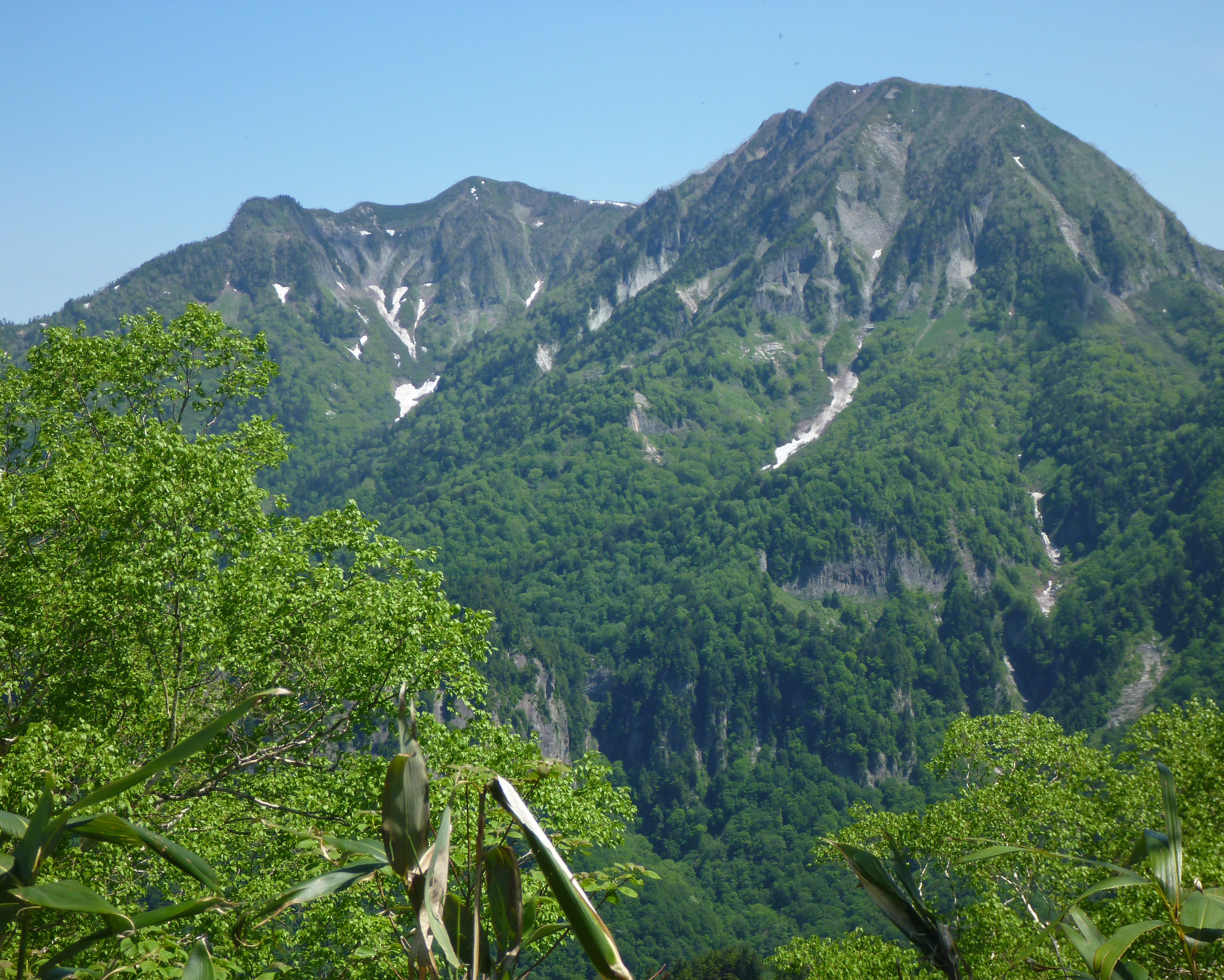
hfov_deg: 27.5
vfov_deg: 22.2
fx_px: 2500
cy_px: 489
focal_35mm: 69
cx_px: 638
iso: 80
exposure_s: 1/200
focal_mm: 11.7
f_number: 5.3
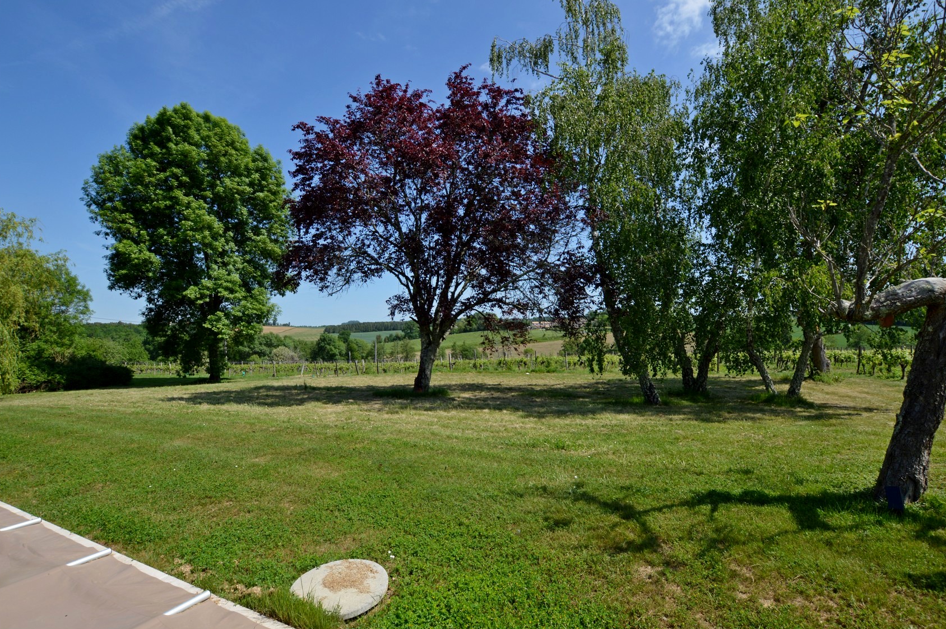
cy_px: 326
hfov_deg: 96.8
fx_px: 420
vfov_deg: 73.6
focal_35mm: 16
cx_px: 487
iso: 100
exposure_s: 1/250
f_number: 8
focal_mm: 10
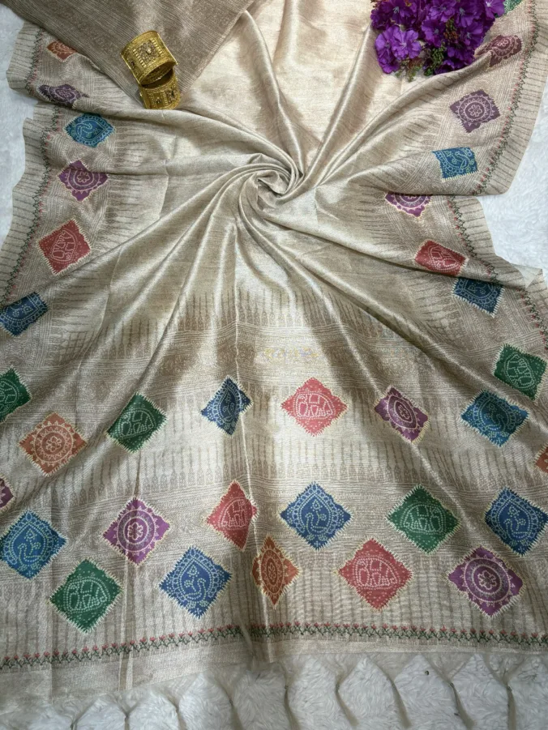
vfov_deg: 67.3
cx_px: 274
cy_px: 365
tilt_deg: -70.3
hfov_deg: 53.1
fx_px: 549
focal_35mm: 26
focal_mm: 5.96
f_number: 1.6
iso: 40
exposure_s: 1/201
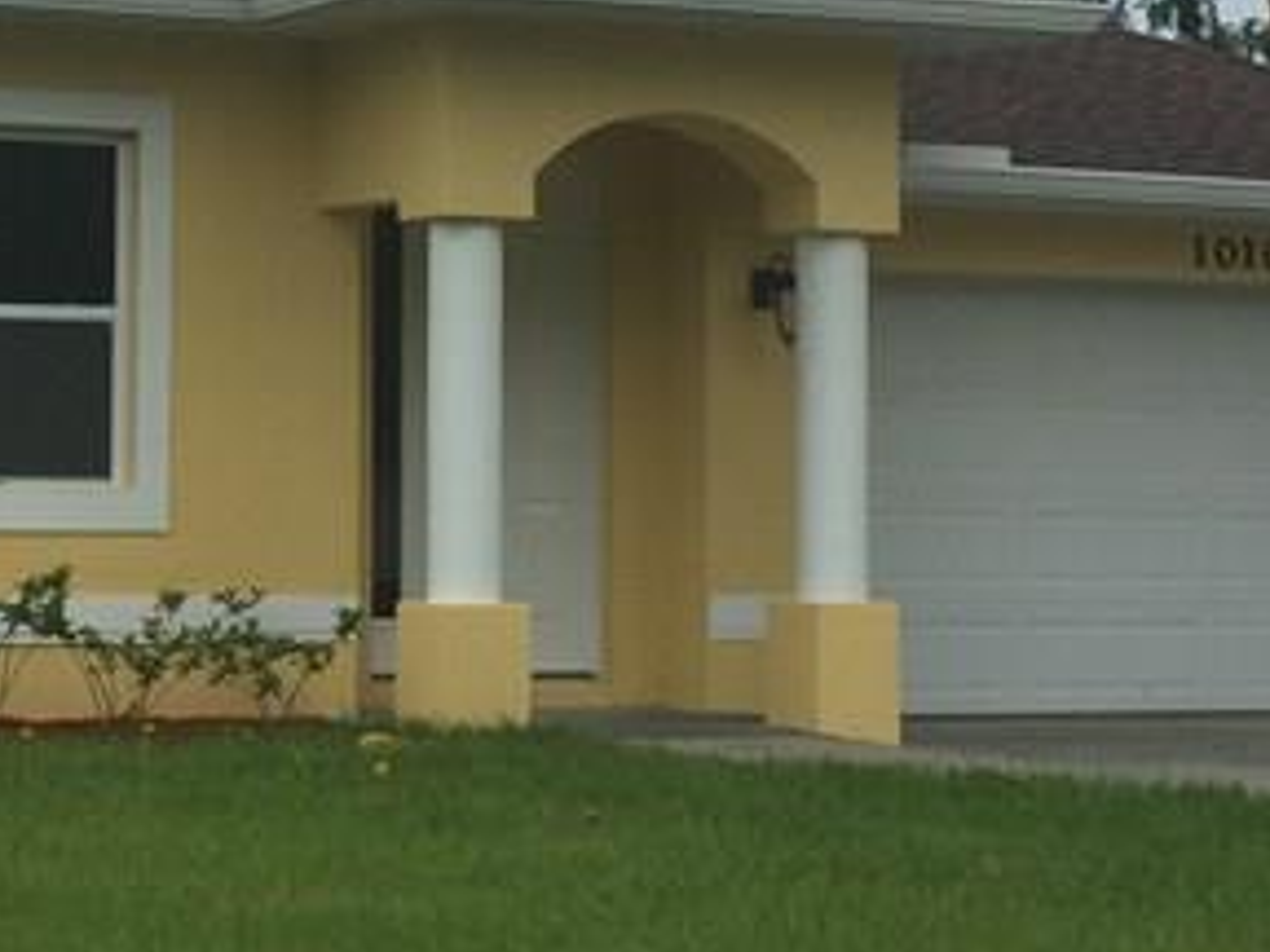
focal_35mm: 103
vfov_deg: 14.3
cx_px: 190
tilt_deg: +3.5
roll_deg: -1.2
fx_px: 3779
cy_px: 251
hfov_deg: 18.8
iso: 32
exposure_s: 1/1582
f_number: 2.2
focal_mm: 4.15
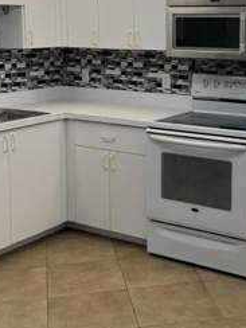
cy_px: 101
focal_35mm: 63
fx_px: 597
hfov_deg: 23.1
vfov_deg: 30.4
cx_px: 175
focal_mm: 6.76
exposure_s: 1/120
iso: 160
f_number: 1.78
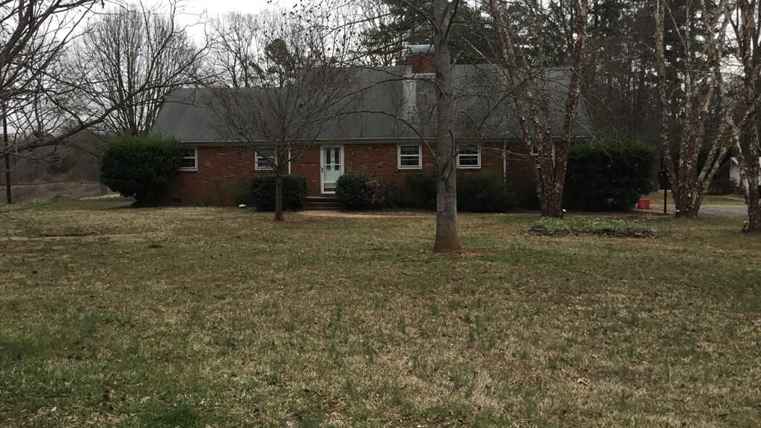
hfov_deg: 58.0
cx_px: 382
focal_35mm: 34
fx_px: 686
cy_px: 181
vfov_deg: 34.6
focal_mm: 3.3
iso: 40
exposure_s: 1/120
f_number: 2.4
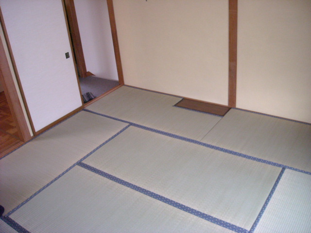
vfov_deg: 40.7
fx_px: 314
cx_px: 156
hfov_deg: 52.6
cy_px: 116
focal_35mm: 35
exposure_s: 1/45
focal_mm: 5.7
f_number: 2.8
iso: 400
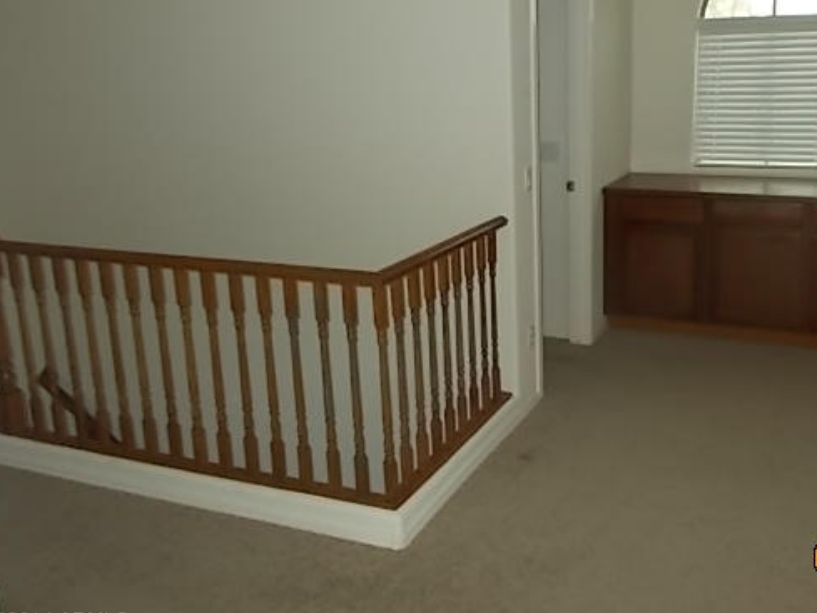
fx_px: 803
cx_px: 516
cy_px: 252
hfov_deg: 53.3
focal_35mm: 34
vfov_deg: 41.7
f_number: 3.2
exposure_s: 1/25
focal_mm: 4.6
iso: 250
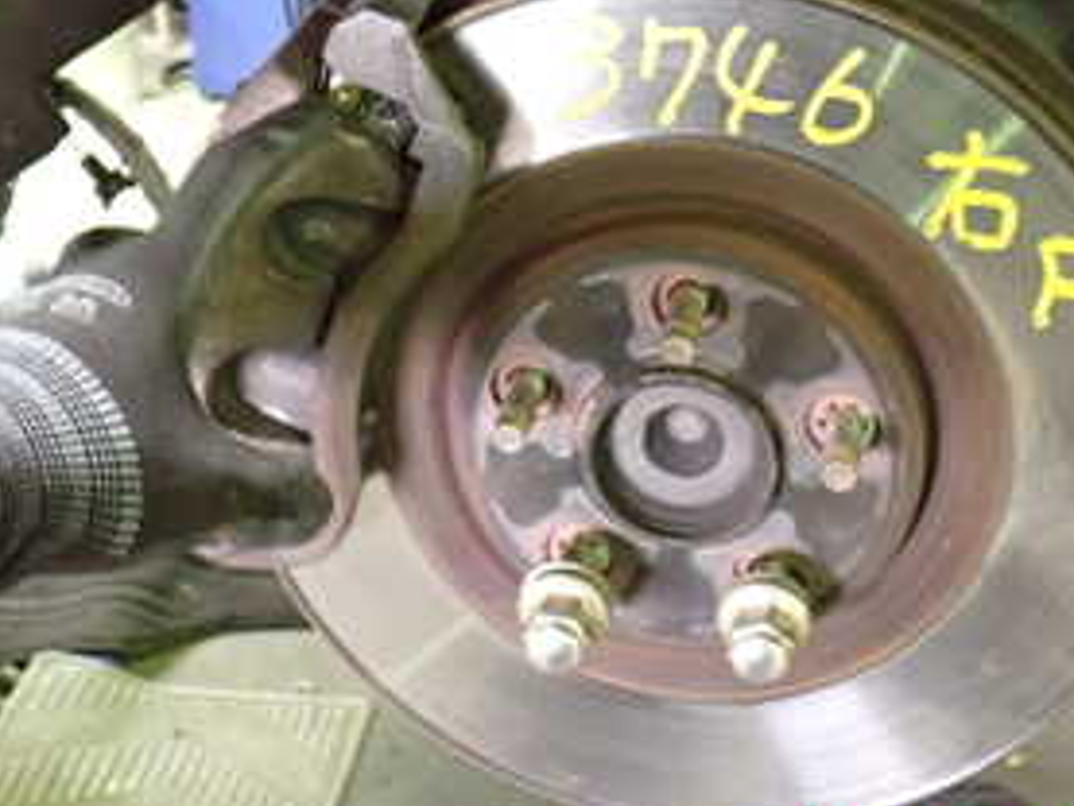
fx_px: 2018
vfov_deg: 21.9
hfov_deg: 29.8
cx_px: 531
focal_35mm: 65
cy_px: 31
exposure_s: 1/15
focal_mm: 5.4
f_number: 2.3
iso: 800
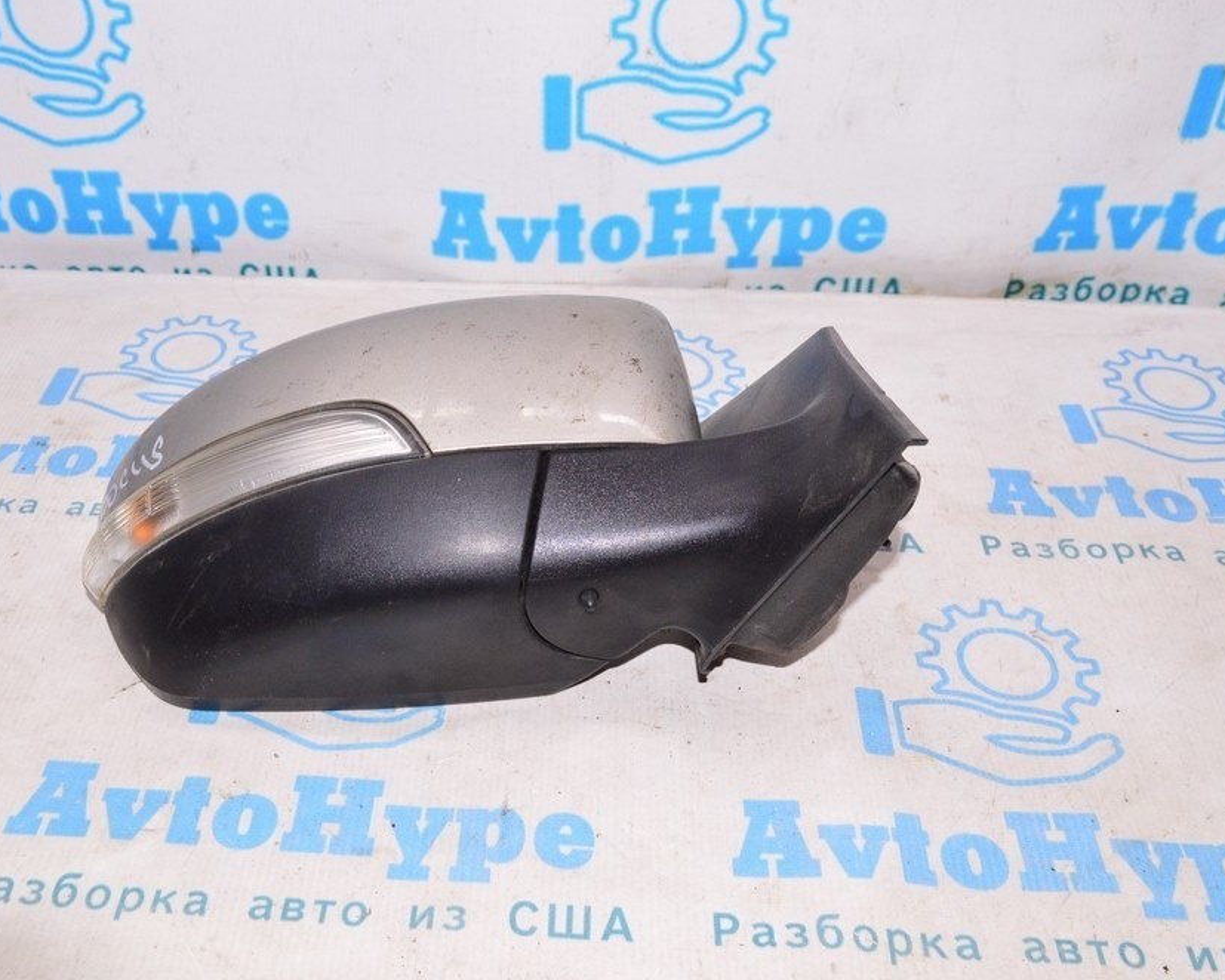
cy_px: 501
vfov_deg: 40.6
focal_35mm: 37
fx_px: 1327
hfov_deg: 49.4
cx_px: 513
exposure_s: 1/200
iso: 1600
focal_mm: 21
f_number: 8
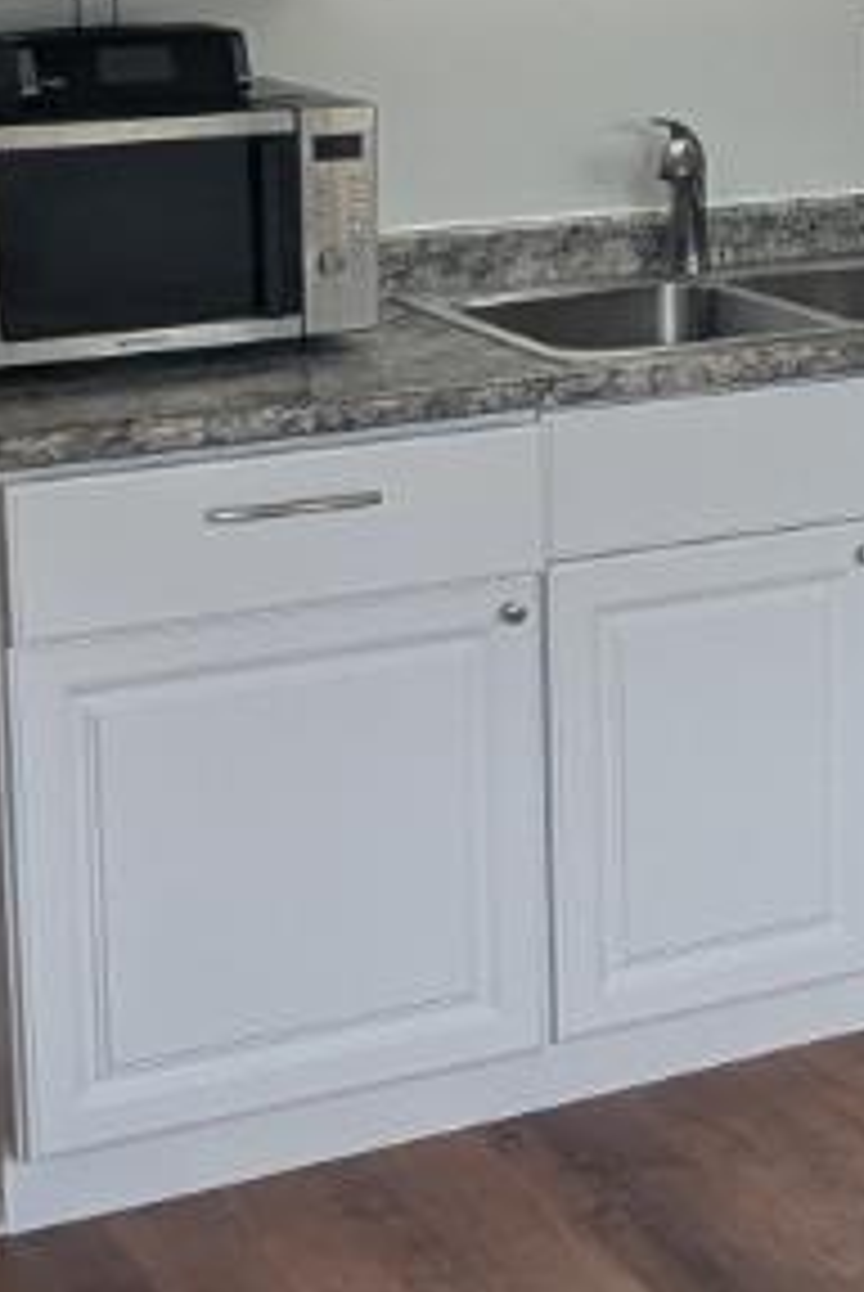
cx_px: 909
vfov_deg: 23.0
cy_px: 272
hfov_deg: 15.4
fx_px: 3124
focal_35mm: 87
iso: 57
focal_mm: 2.35
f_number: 2.2
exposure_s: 1/120
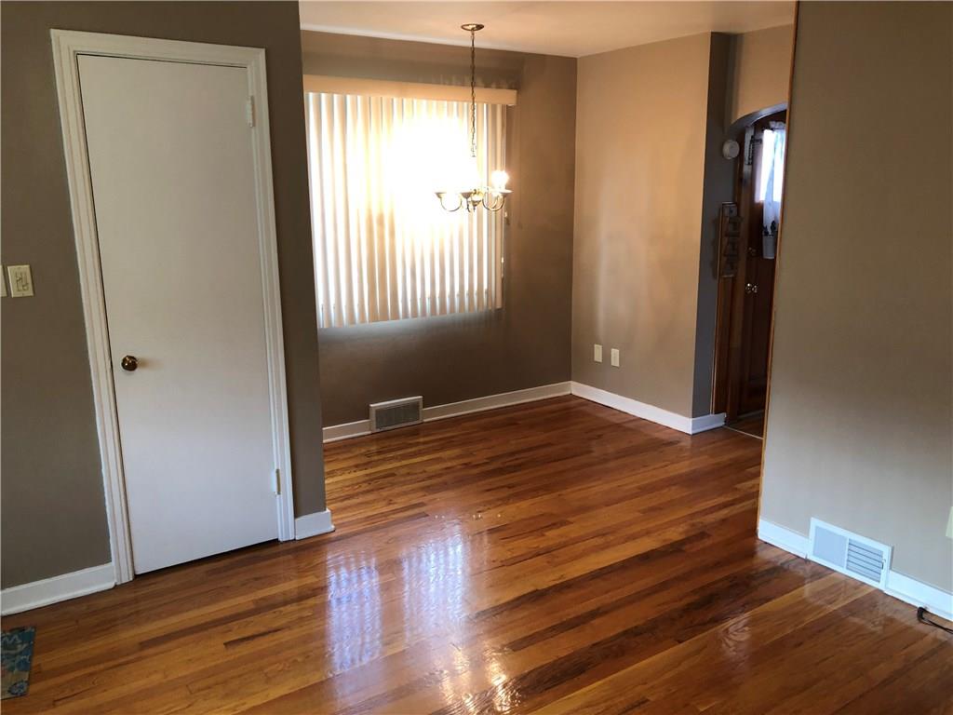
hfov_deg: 63.4
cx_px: 476
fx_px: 771
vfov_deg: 49.7
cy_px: 358
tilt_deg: -12.0
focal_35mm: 28
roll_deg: +0.6
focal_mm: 3.99
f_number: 1.8
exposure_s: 1/20
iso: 40
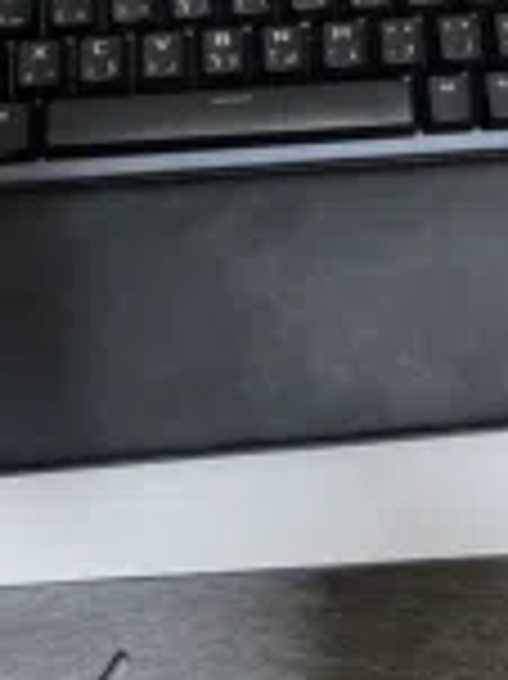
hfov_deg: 21.1
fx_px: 1352
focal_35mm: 69
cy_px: -194
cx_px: 369
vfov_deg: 24.7
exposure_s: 1/60
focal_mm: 5.7
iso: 250
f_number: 1.5
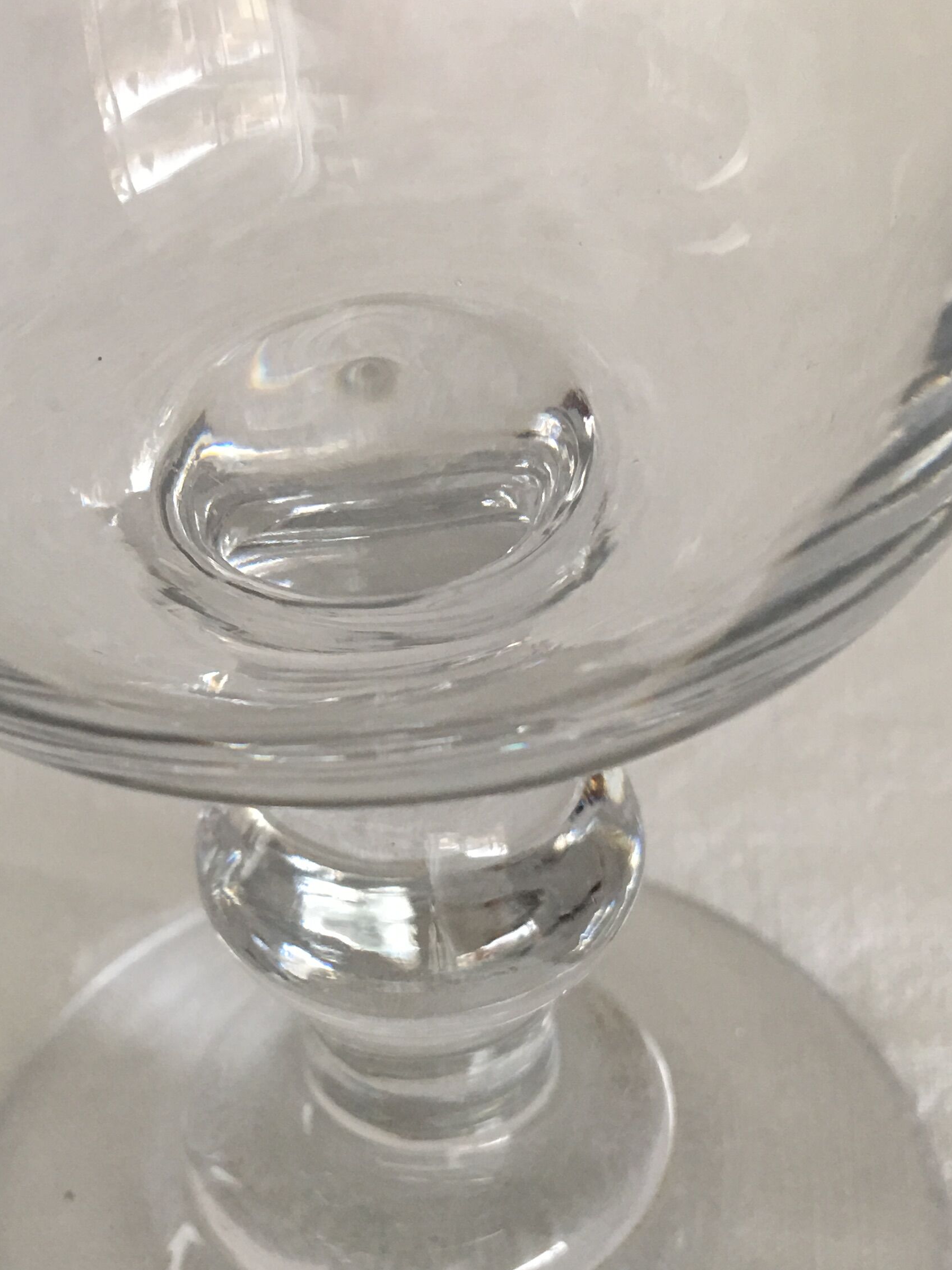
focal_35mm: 52
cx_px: 310
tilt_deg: -38.4
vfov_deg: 36.7
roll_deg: +4.9
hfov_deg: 27.8
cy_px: 748
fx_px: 1907
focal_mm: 4.15
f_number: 2.2
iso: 50
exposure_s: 1/17
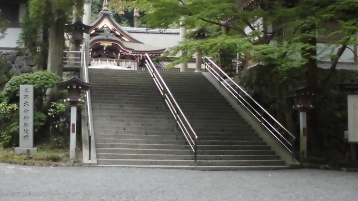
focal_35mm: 50
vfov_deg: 23.9
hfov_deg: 41.1
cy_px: 94
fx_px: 474
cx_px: 141
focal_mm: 4.6
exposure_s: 1/60
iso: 400
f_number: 3.5
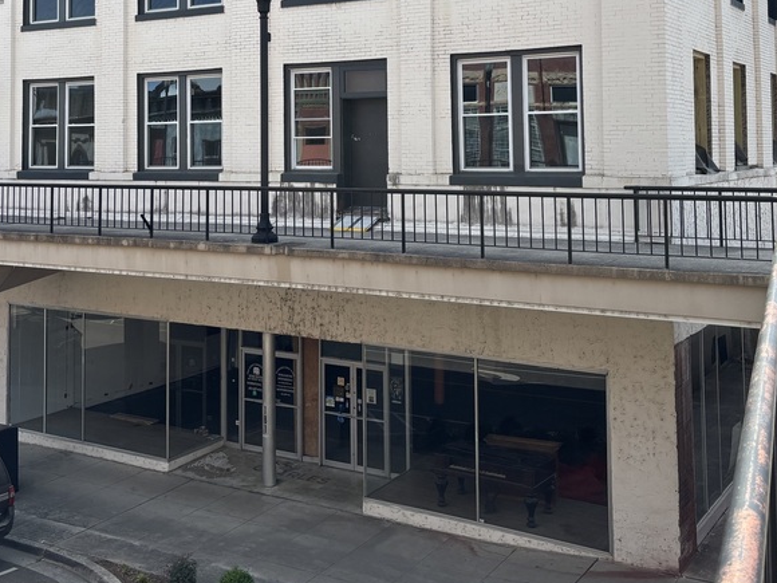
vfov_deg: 32.6
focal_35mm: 43
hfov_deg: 43.8
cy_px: 110
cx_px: 336
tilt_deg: +3.5
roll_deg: +0.0
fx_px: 965
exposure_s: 1/2513
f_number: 1.6
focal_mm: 5.96
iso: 50
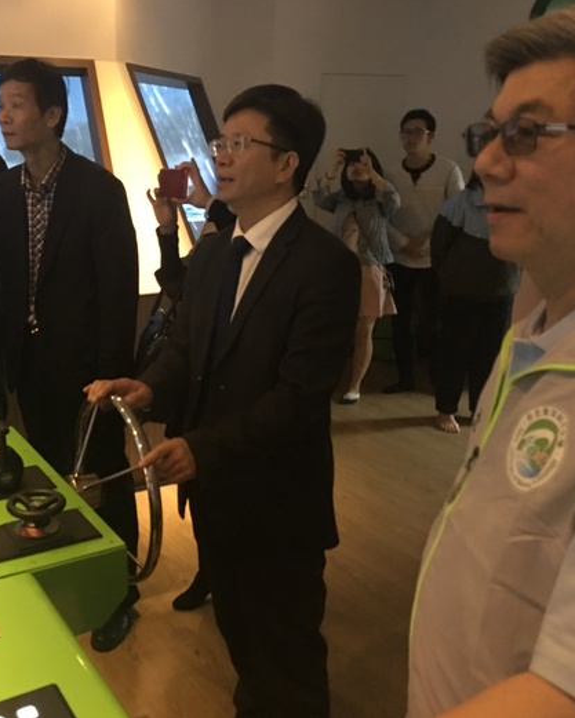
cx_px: 164
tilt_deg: -13.6
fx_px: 808
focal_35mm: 38
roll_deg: +0.8
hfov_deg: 38.4
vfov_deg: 47.9
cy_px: 358
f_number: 2.2
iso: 160
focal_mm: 4.15
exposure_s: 1/4
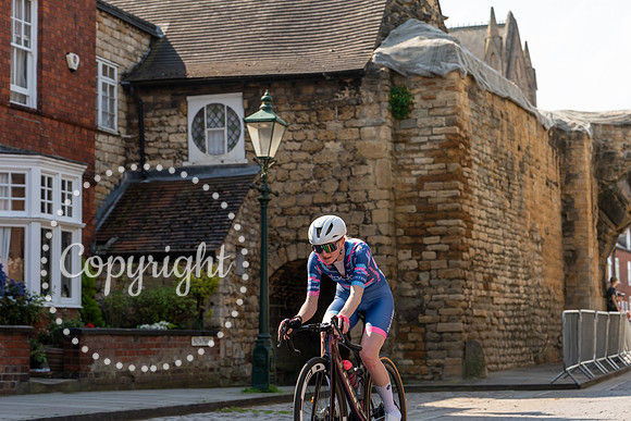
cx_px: 316
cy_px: 210
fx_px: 1420
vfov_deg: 16.9
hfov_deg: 25.1
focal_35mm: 81
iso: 200
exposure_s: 1/1000
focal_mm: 81
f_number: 4.5
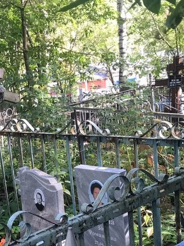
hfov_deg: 21.1
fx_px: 475
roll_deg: +9.7
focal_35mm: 67
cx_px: -3
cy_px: 213
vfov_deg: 28.1
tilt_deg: -20.0
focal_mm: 3.99
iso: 32
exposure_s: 1/100
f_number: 1.8
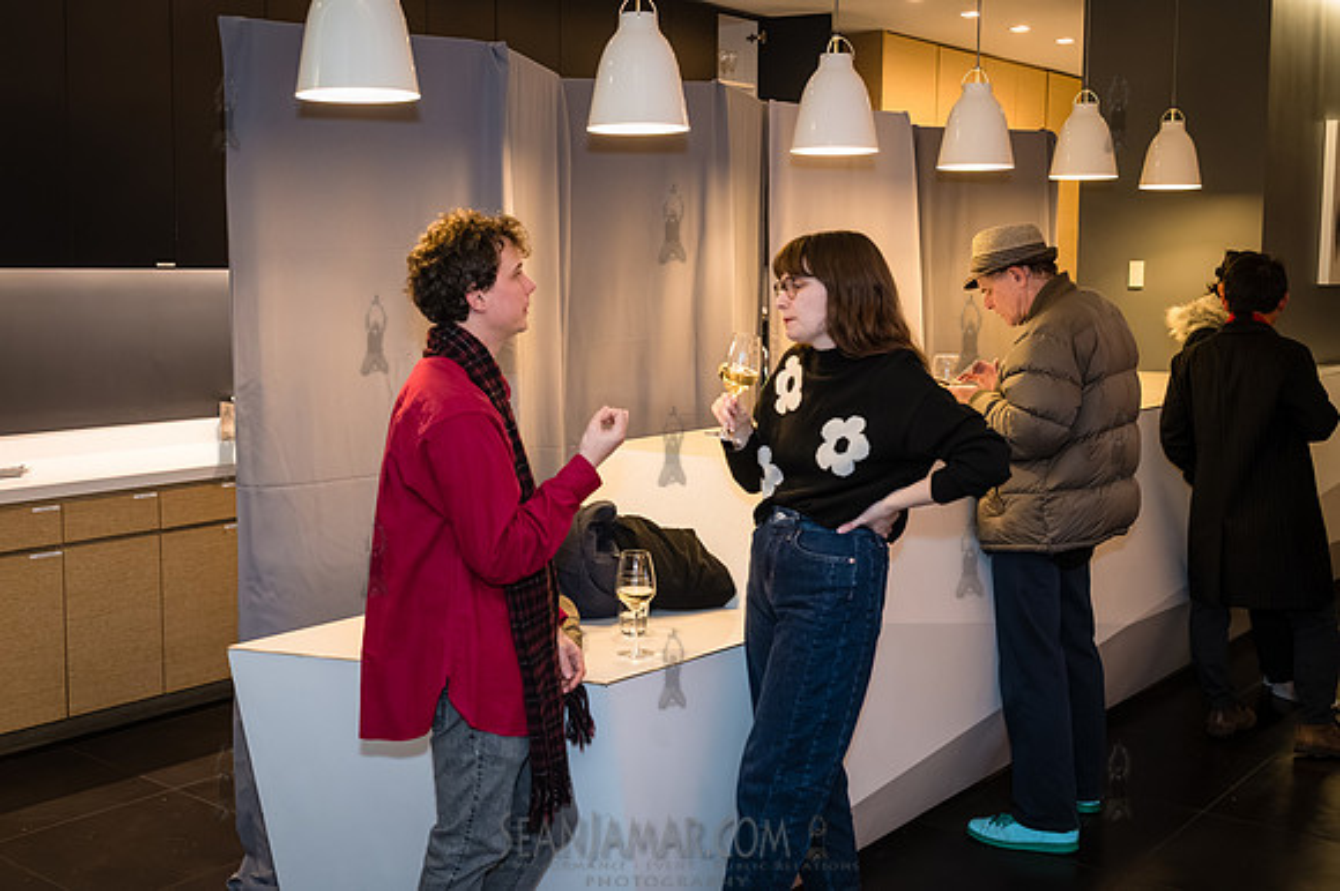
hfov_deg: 49.3
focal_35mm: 39
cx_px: 605
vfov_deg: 34.0
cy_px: 412
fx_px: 1457
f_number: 5
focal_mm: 35
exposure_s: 1/200
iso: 6400
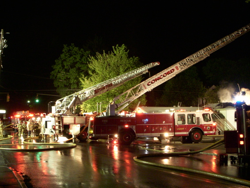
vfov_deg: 37.7
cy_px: 94
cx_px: 125
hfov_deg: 49.0
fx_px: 275
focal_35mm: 38
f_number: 3.3
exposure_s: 1/8
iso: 400
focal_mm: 6.3
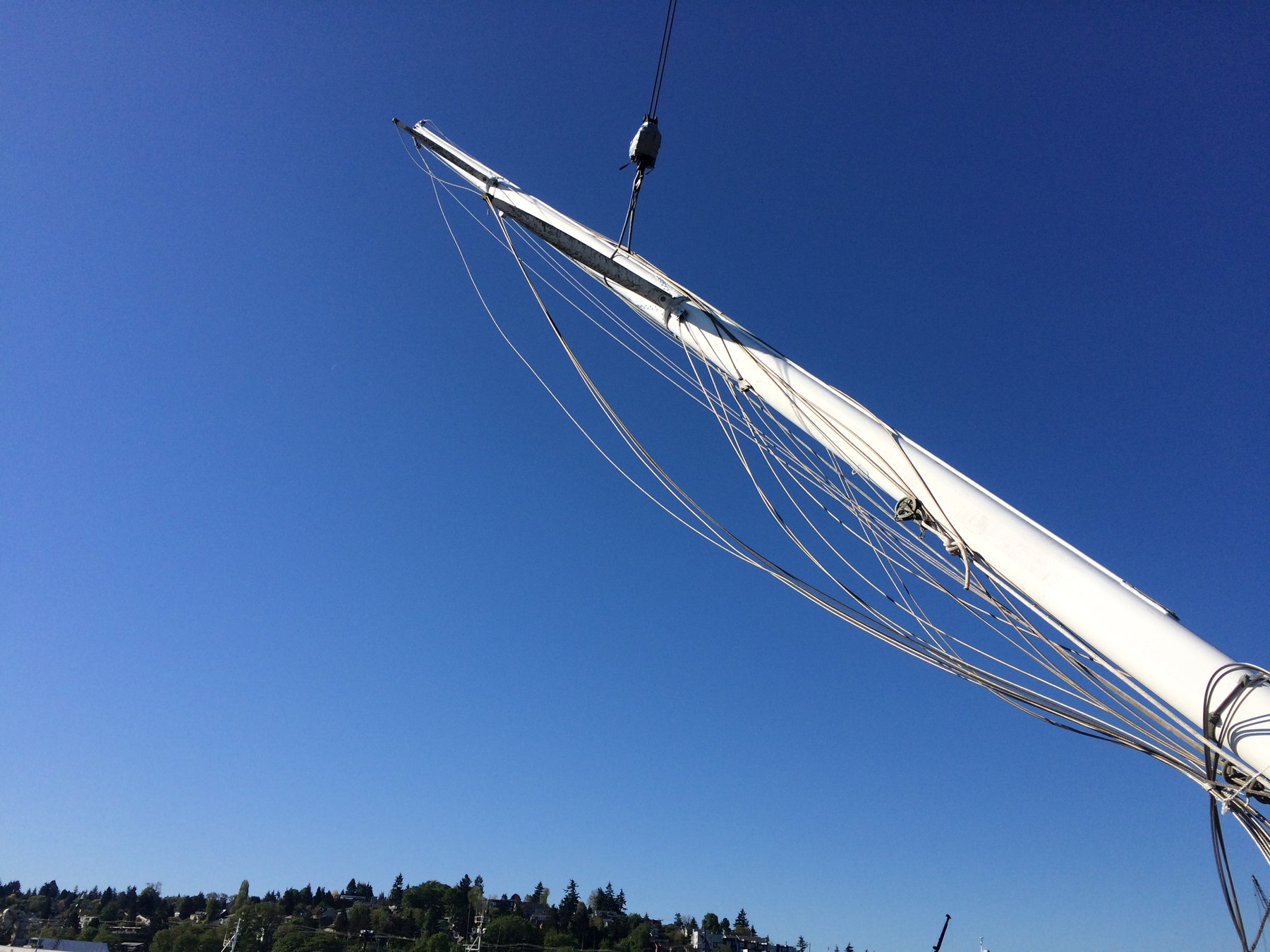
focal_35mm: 29
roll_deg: -2.1
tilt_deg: +28.2
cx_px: 635
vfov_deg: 48.2
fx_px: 1064
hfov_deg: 61.7
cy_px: 476
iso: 32
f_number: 2.2
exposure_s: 1/2933
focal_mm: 4.15
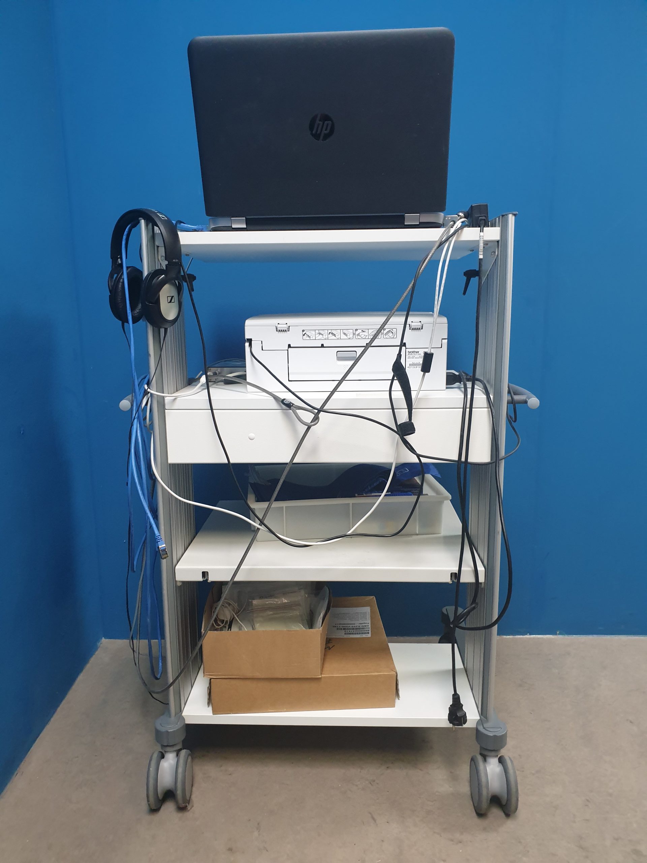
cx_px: 324
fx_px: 648
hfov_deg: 53.1
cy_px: 432
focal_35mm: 26
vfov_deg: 67.3
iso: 250
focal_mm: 4.3
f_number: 2.4
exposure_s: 1/50
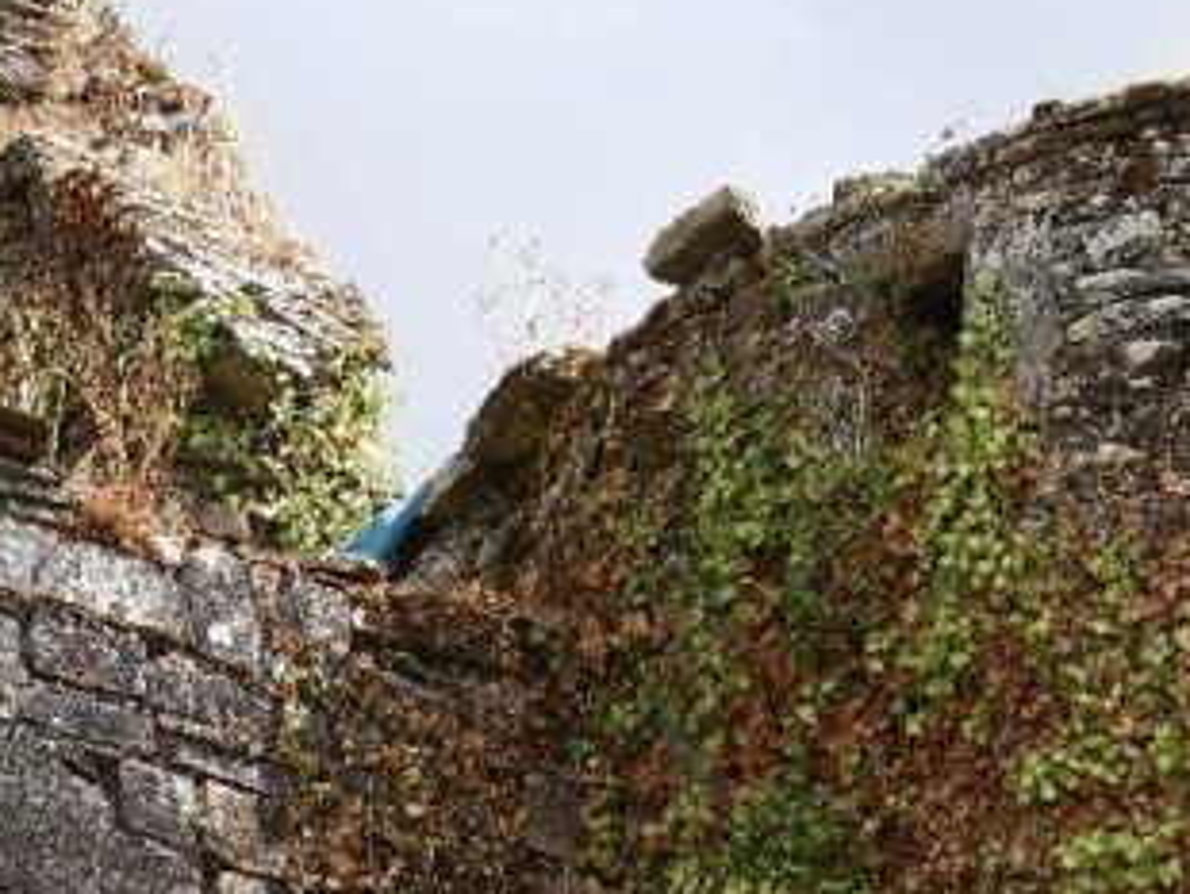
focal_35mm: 231
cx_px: 791
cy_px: 898
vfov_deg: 6.4
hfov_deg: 8.6
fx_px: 7947
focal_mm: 35
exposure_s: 1/500
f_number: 5.6
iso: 200
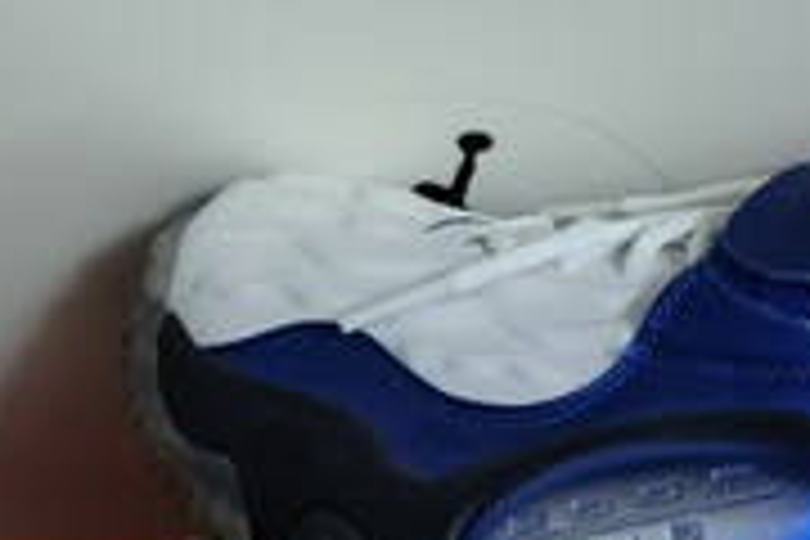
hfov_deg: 15.0
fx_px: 3060
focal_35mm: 136
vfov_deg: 9.8
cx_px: 662
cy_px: 788
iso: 1250
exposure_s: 1/25
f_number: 1.65
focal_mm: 6.18
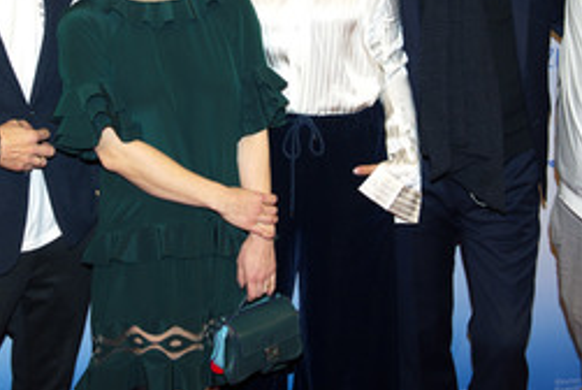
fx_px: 1101
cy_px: 51
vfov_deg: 19.8
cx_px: 223
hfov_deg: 29.5
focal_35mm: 68
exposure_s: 1/125
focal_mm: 38
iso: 1000
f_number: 6.3
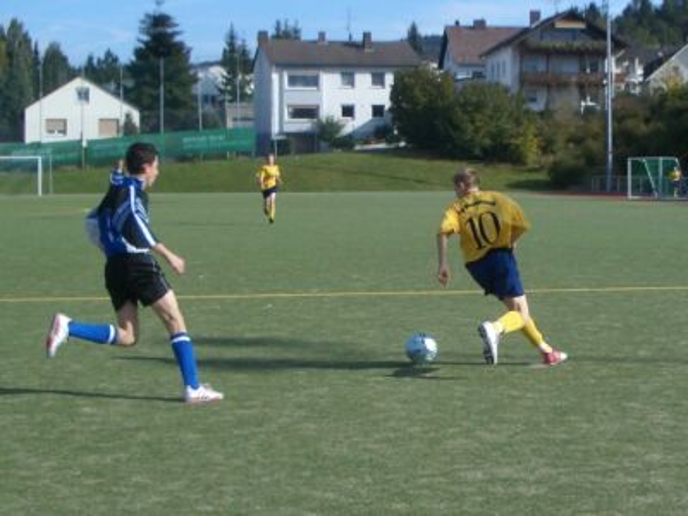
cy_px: 258
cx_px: 344
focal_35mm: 35
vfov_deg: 40.7
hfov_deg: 52.6
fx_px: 696
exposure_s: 1/500
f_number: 4.3
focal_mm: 5.8
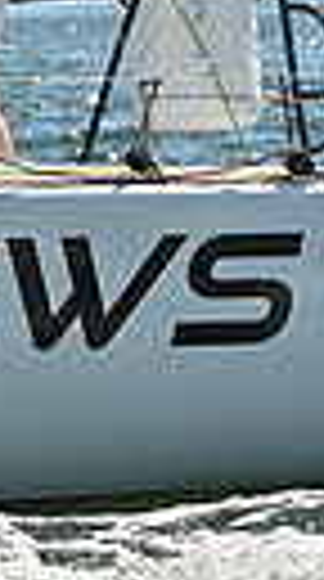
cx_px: -958
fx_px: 5085
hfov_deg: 3.5
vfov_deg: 6.5
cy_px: -16
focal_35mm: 331
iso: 250
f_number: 9
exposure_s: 1/1000
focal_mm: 70
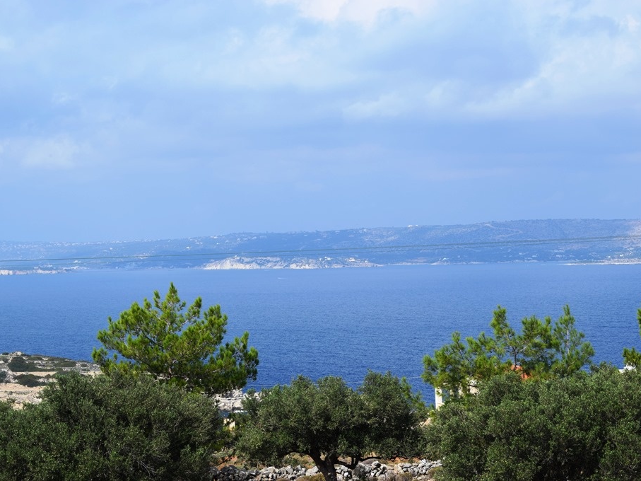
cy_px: 240
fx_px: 1658
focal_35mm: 90
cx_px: 281
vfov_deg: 16.5
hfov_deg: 21.9
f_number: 10
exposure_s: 1/400
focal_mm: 55
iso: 200
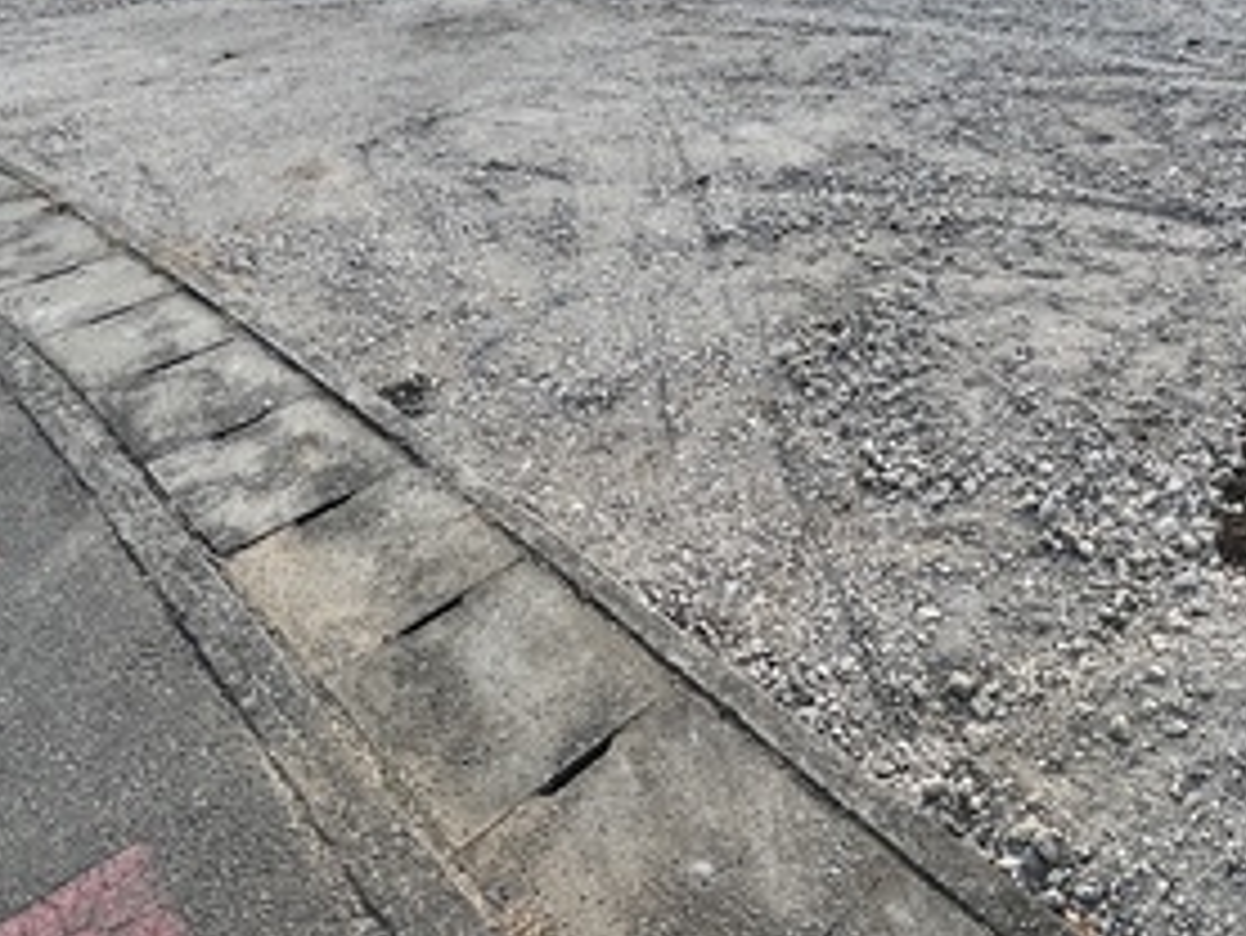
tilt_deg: -12.0
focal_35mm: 30
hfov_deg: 58.4
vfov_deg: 41.0
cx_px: 846
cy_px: 4
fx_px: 1080
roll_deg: +3.6
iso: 32
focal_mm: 1.57
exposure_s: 1/430
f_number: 1.8
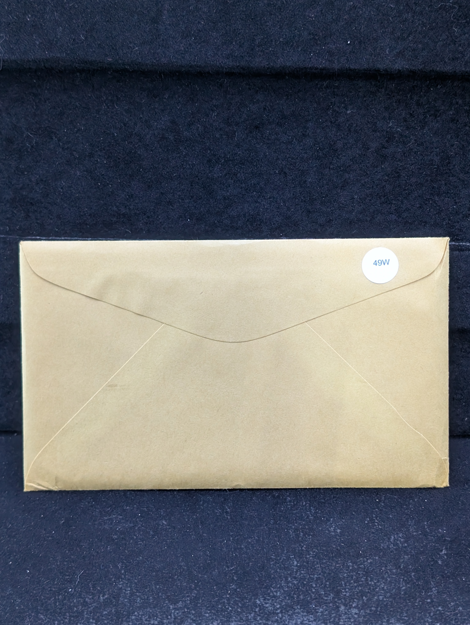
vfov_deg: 38.9
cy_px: 312
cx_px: 235
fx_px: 885
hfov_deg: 29.7
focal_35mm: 49
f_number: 1.68
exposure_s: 1/62.8
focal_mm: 6.9
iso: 395
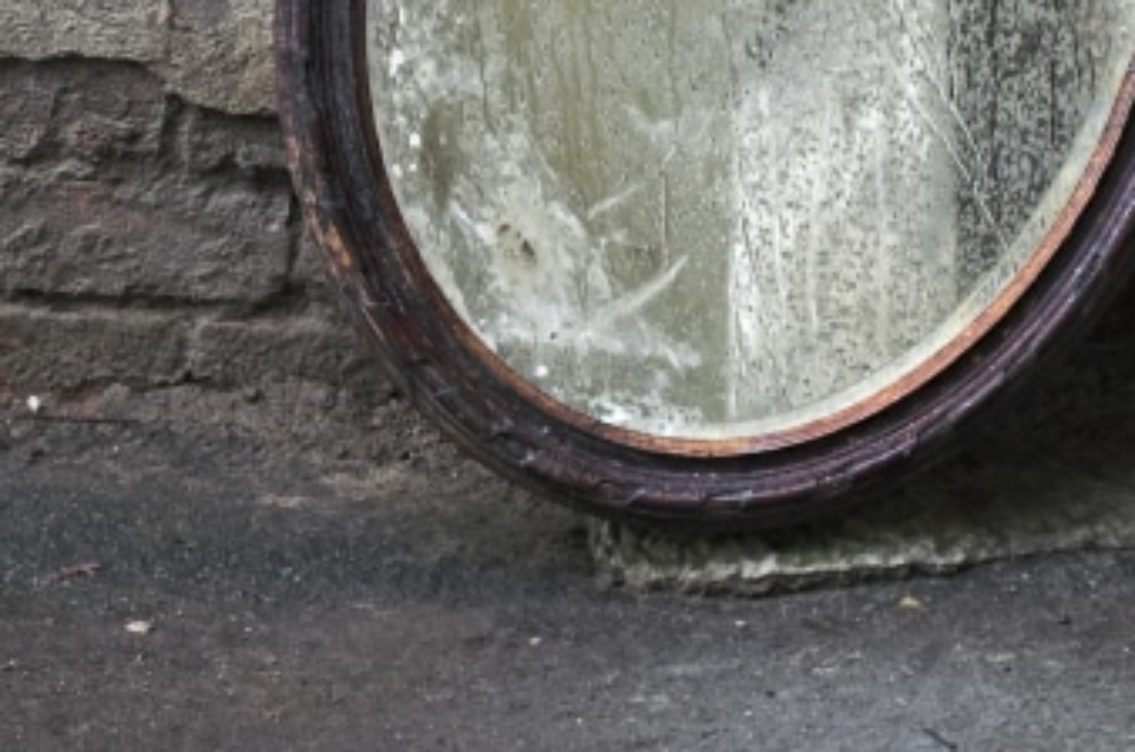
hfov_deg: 7.3
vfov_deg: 4.8
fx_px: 8914
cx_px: 111
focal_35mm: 283
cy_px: -96
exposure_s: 1/30
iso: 400
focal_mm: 75
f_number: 5.6
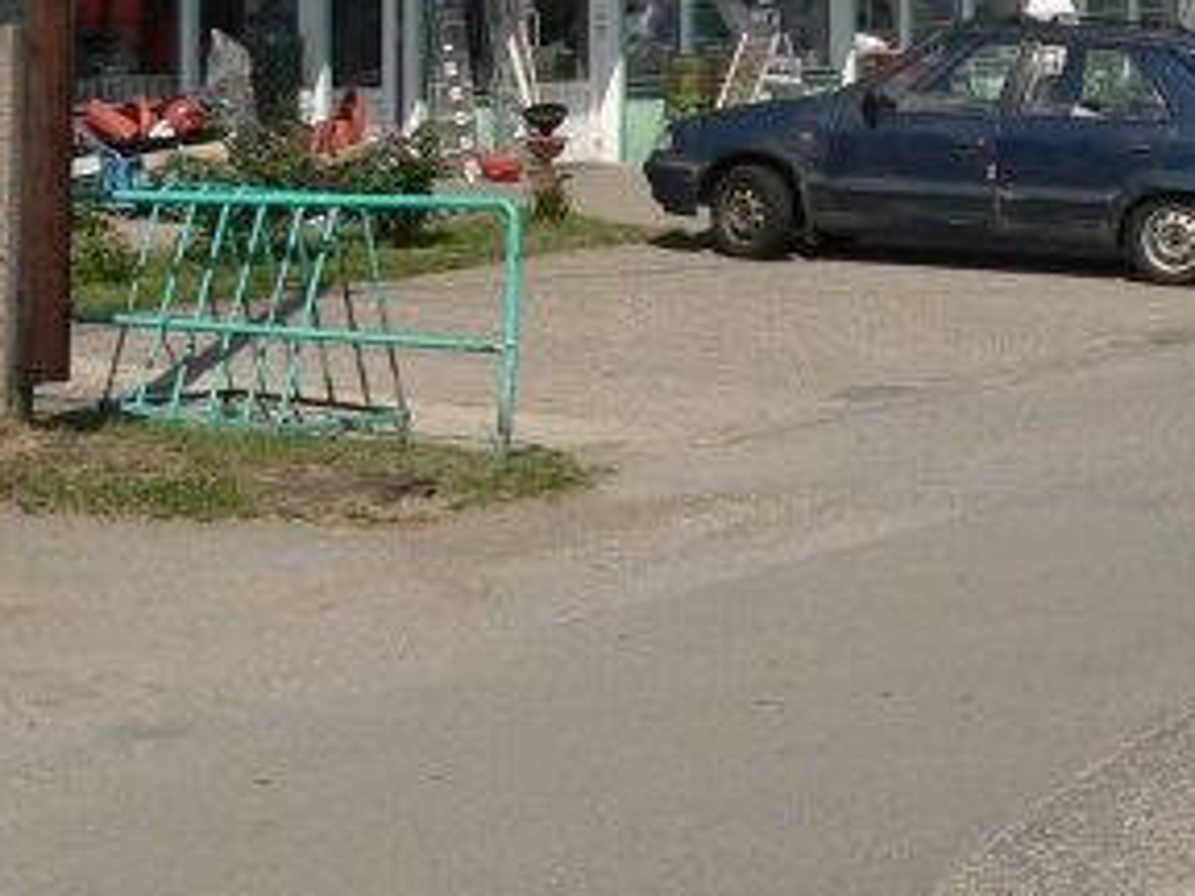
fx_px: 3452
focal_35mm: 100
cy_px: -253
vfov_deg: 14.2
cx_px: 1017
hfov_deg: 19.4
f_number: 5.6
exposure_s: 1/500
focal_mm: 6
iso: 80
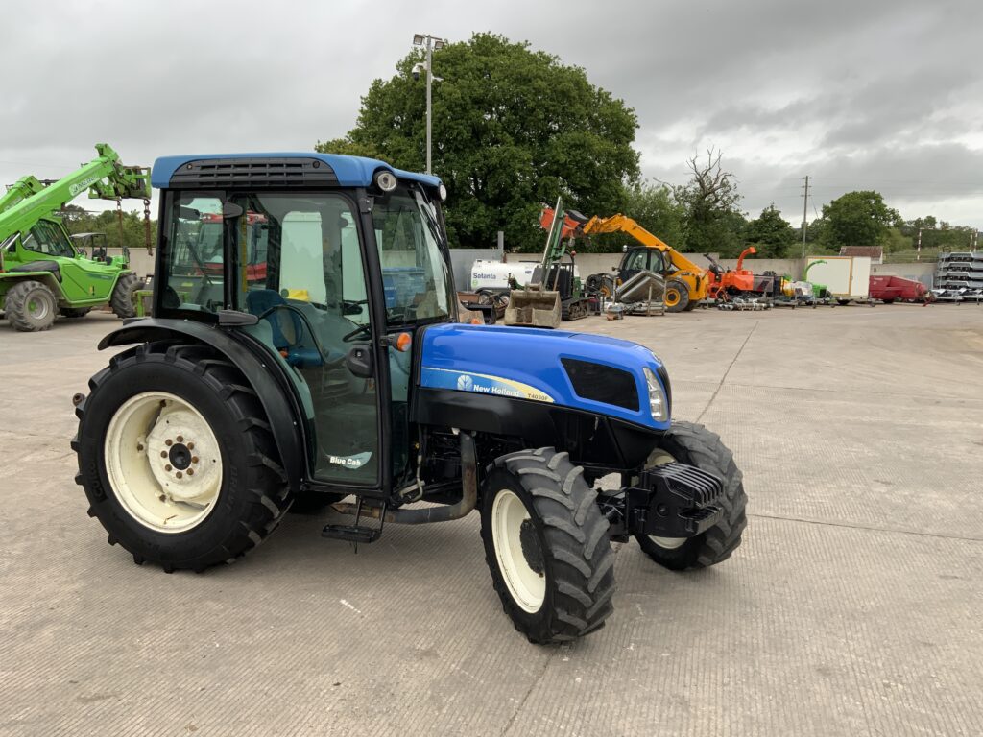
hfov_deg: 61.7
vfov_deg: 48.2
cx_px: 492
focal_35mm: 29
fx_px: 824
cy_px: 368
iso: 16
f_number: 1.8
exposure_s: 1/138
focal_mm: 3
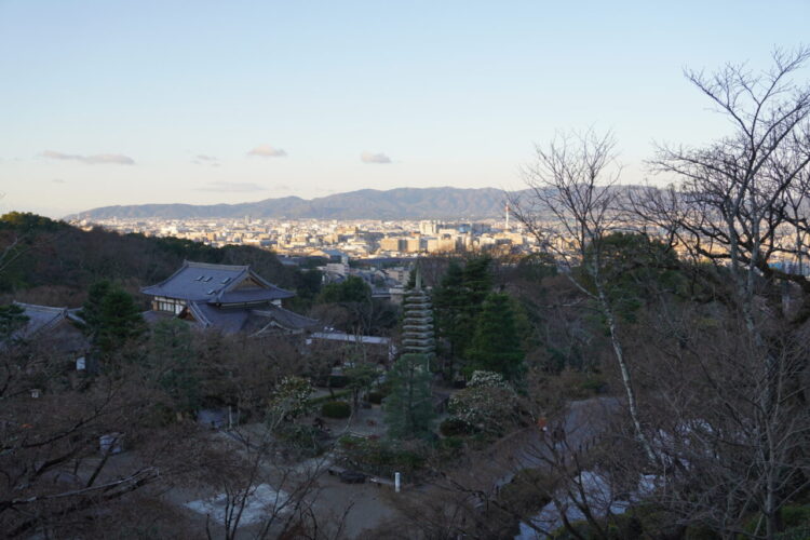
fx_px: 810
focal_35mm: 36
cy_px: 270
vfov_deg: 36.9
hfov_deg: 53.1
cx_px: 405
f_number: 5.6
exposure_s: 1/125
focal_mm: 24
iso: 100
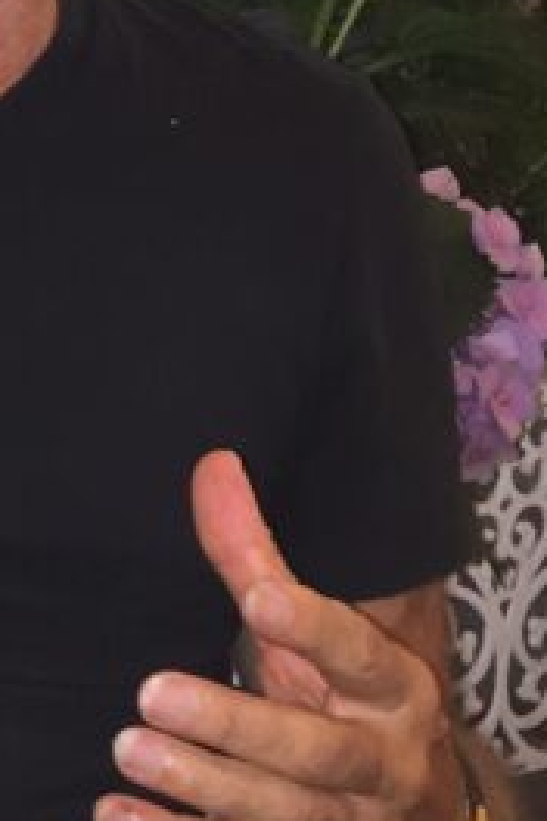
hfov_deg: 10.7
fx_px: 2666
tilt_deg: -1.8
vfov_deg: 16.8
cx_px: -550
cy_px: -137
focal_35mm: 117
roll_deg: +0.1
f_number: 2.2
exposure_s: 1/17
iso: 80
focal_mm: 4.15
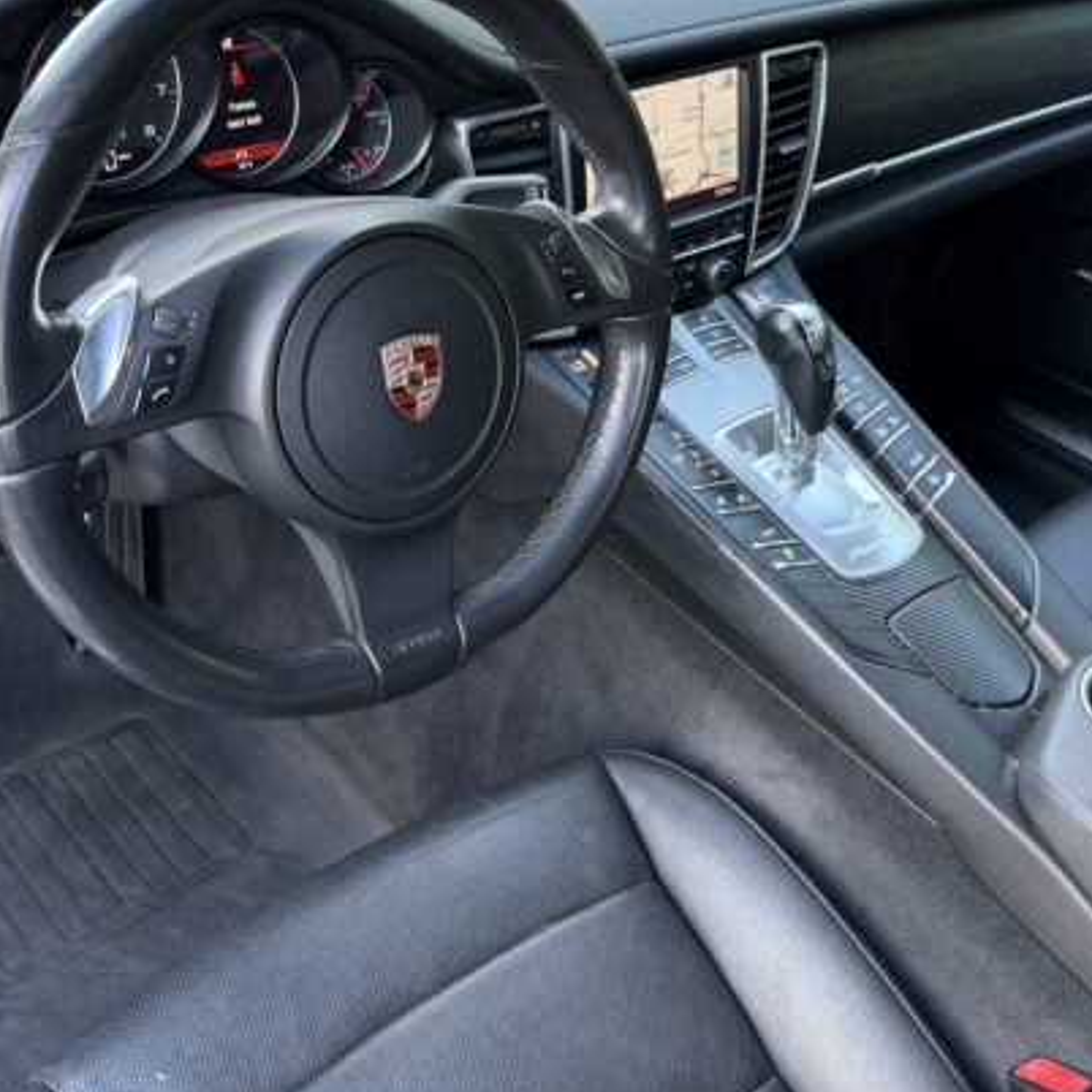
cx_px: 579
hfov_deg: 40.0
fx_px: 1499
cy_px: 458
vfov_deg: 39.9
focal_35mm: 42
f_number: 1.78
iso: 200
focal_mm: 6.76
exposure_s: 1/94
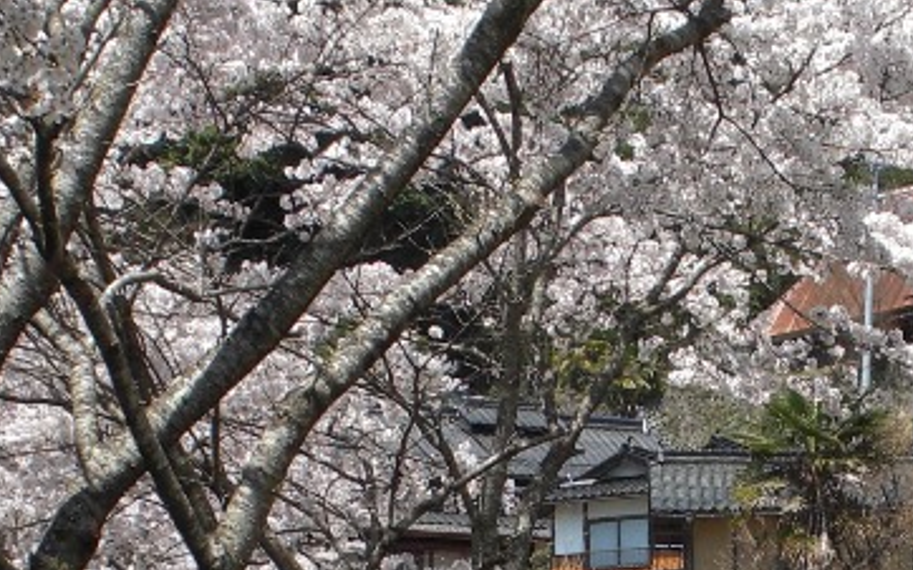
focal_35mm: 114
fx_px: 2836
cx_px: 752
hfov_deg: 18.1
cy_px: 941
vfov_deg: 10.9
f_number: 5.6
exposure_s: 1/200
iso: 64
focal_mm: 6.3
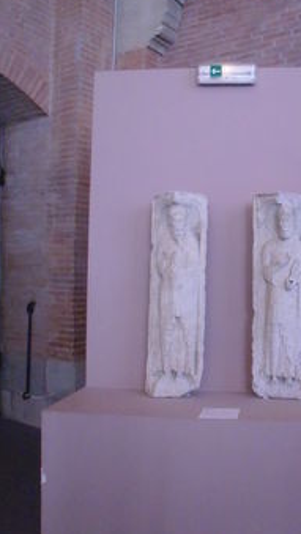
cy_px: 266
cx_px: 235
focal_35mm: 36
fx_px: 510
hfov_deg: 32.1
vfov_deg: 55.3
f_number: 2.6
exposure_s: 1/40
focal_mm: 4.65
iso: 400
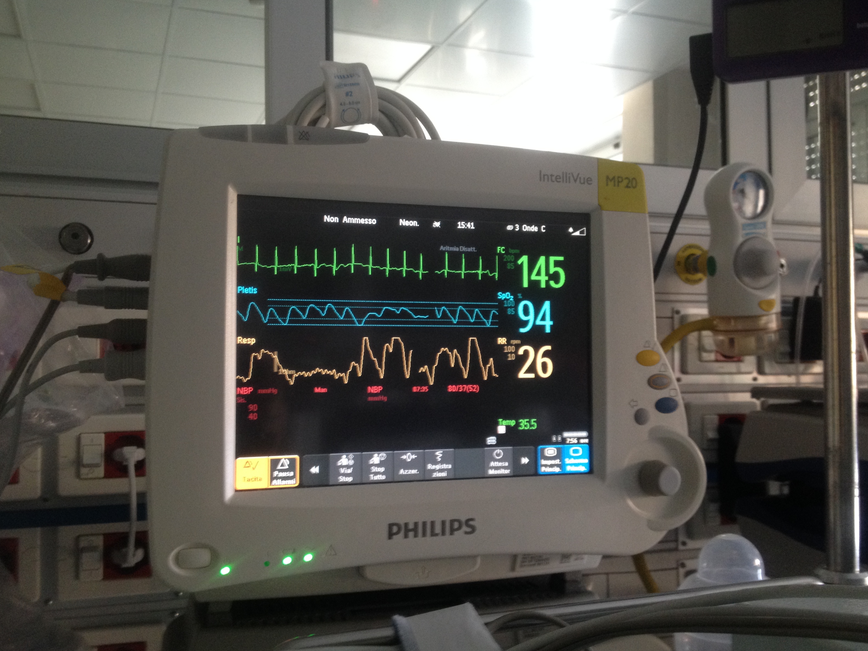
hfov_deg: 51.3
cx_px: 443
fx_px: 903
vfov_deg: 39.7
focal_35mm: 36
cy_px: 329
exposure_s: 1/20
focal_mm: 4.28
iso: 160
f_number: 2.4
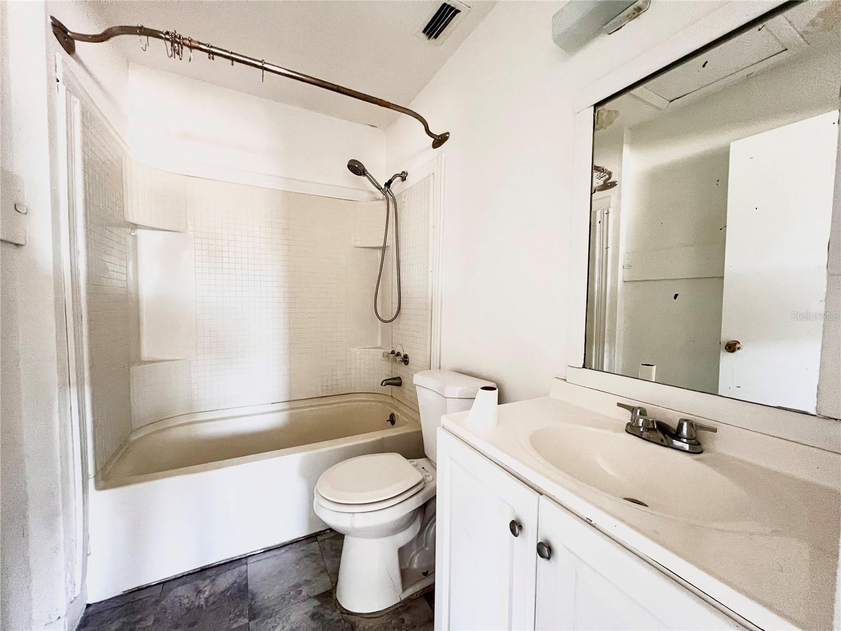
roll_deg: -0.6
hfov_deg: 106.2
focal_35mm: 13
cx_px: 420
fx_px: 316
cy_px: 316
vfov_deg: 89.9
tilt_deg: -2.8
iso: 400
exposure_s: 1/60
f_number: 1.8
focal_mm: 1.57
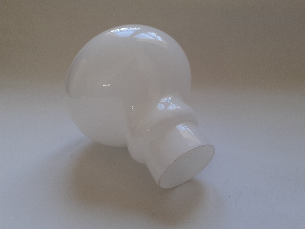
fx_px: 238
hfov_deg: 65.3
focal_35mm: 27
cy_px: 114
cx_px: 152
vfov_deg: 51.4
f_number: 1.9
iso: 50
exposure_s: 1/50
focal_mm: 3.6
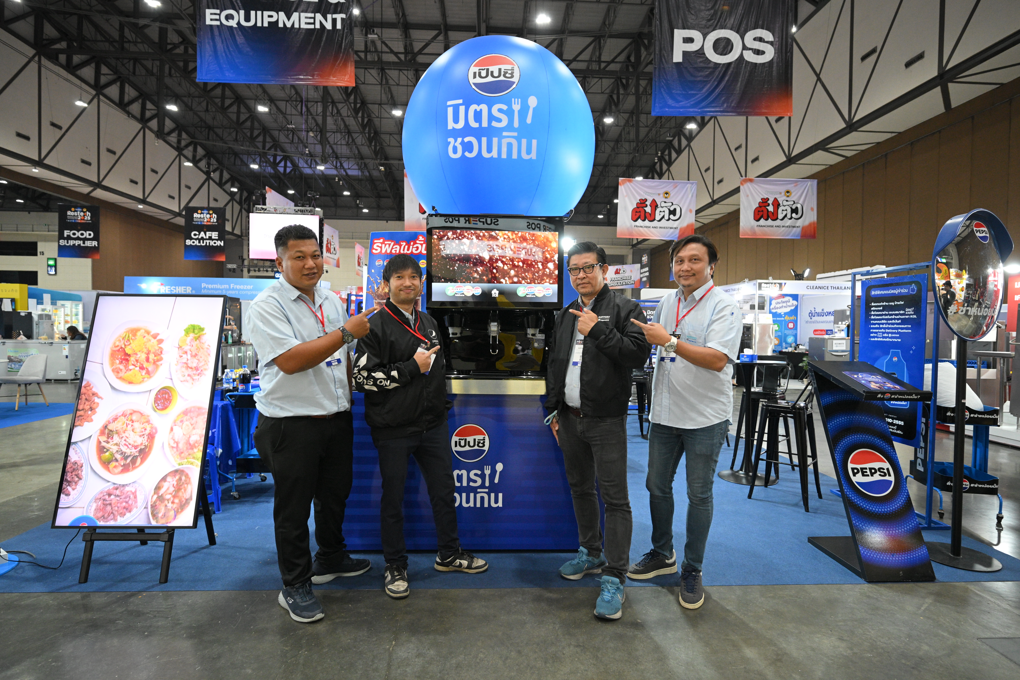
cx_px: 510
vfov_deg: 65.9
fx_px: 524
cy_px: 340
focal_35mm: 18
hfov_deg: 88.4
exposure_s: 1/160
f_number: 4
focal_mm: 18.5
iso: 3200
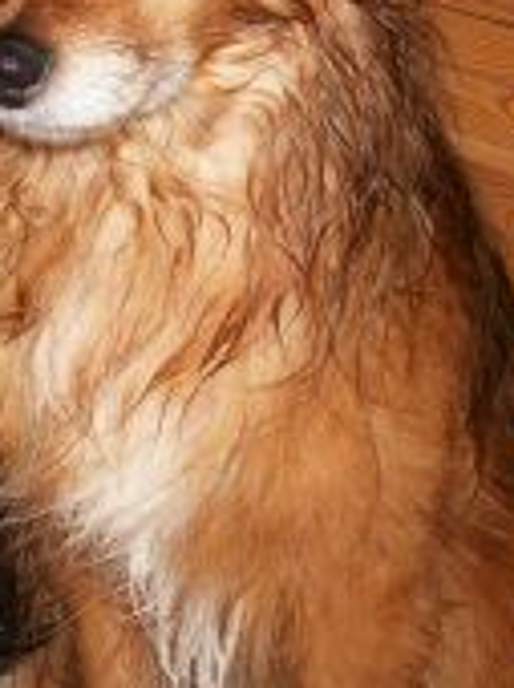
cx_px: 194
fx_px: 1270
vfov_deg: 30.0
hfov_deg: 22.8
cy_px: 206
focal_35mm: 64
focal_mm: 5.7
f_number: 2.9
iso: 150
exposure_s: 1/40
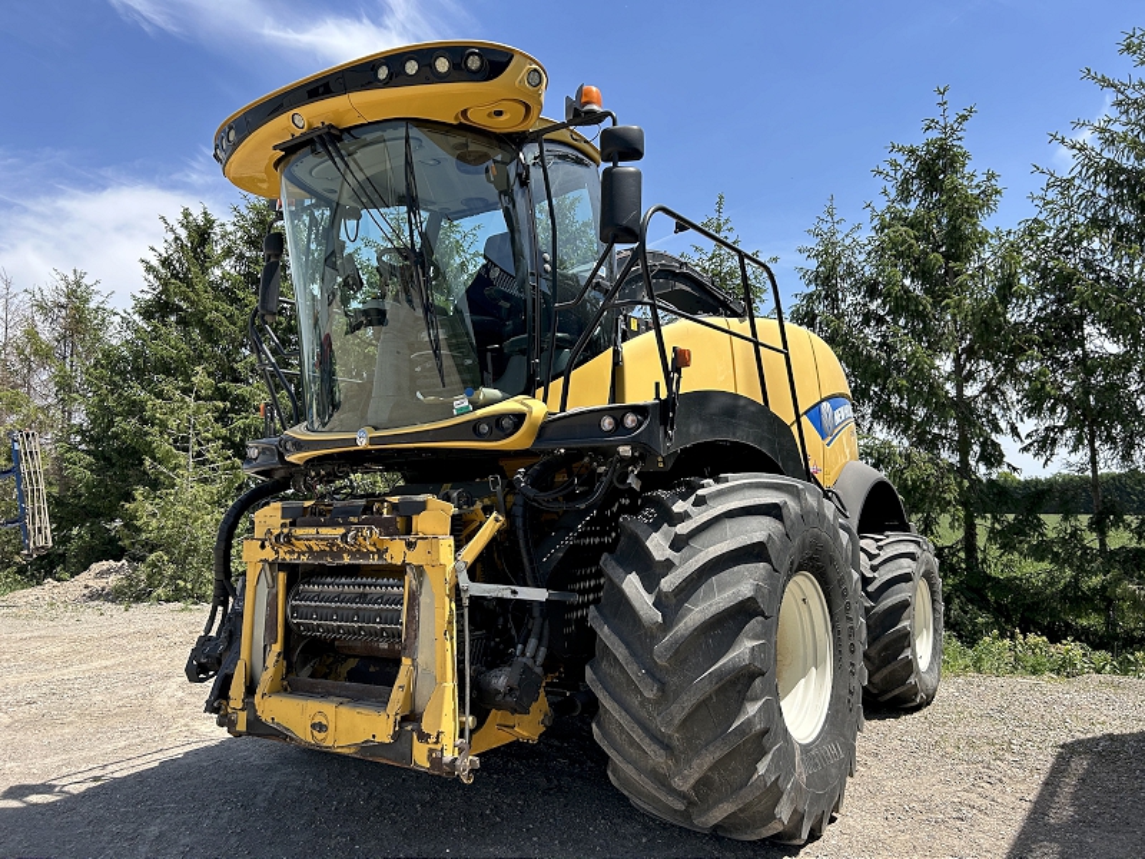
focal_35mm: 26
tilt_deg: +5.6
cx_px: 572
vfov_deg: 53.1
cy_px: 430
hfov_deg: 67.3
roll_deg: +1.4
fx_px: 860
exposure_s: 1/2208
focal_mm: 5.7
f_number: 1.5
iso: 50
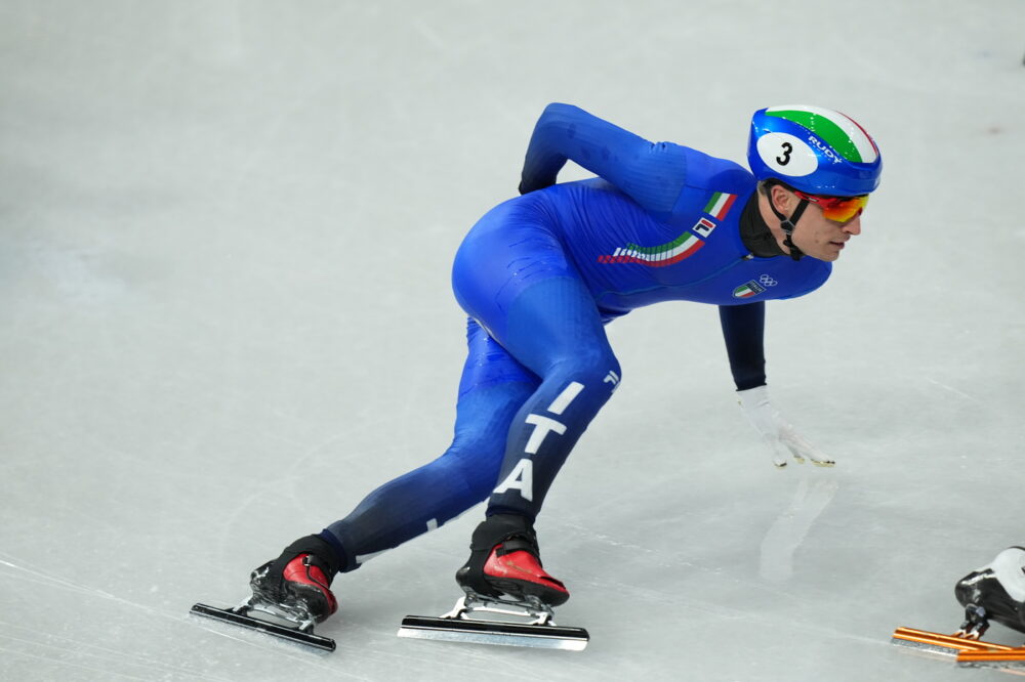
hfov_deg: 5.2
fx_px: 11384
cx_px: 512
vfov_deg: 3.4
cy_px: 341
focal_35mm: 400
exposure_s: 1/1250
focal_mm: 400
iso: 3200
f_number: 3.5
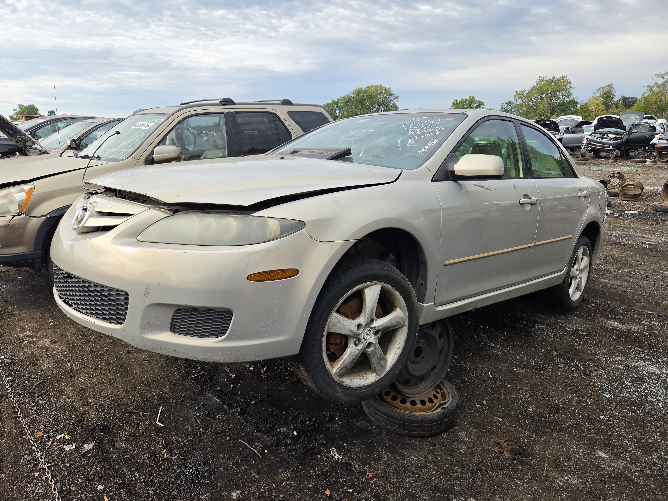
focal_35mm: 23
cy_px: 250
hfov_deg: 73.9
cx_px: 334
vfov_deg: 58.9
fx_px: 444
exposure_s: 1/1920
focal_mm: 5.4
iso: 80
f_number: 1.8
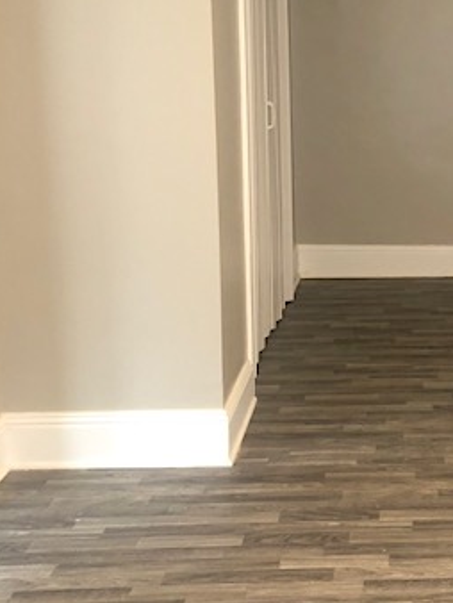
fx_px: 924
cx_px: 419
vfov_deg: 35.7
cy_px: 193
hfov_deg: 26.5
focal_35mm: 53
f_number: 1.8
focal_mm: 4
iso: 100
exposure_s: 1/11
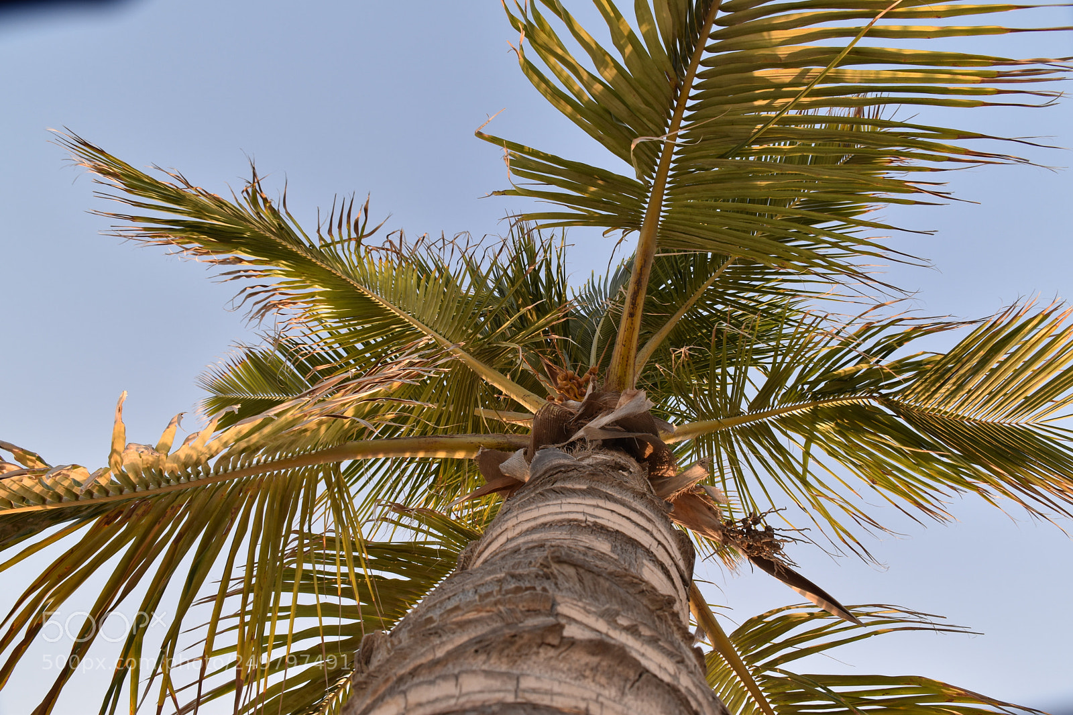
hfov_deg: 67.4
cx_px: 536
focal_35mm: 27
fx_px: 805
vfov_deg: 47.9
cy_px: 358
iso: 250
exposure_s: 1/125
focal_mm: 18
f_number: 7.1
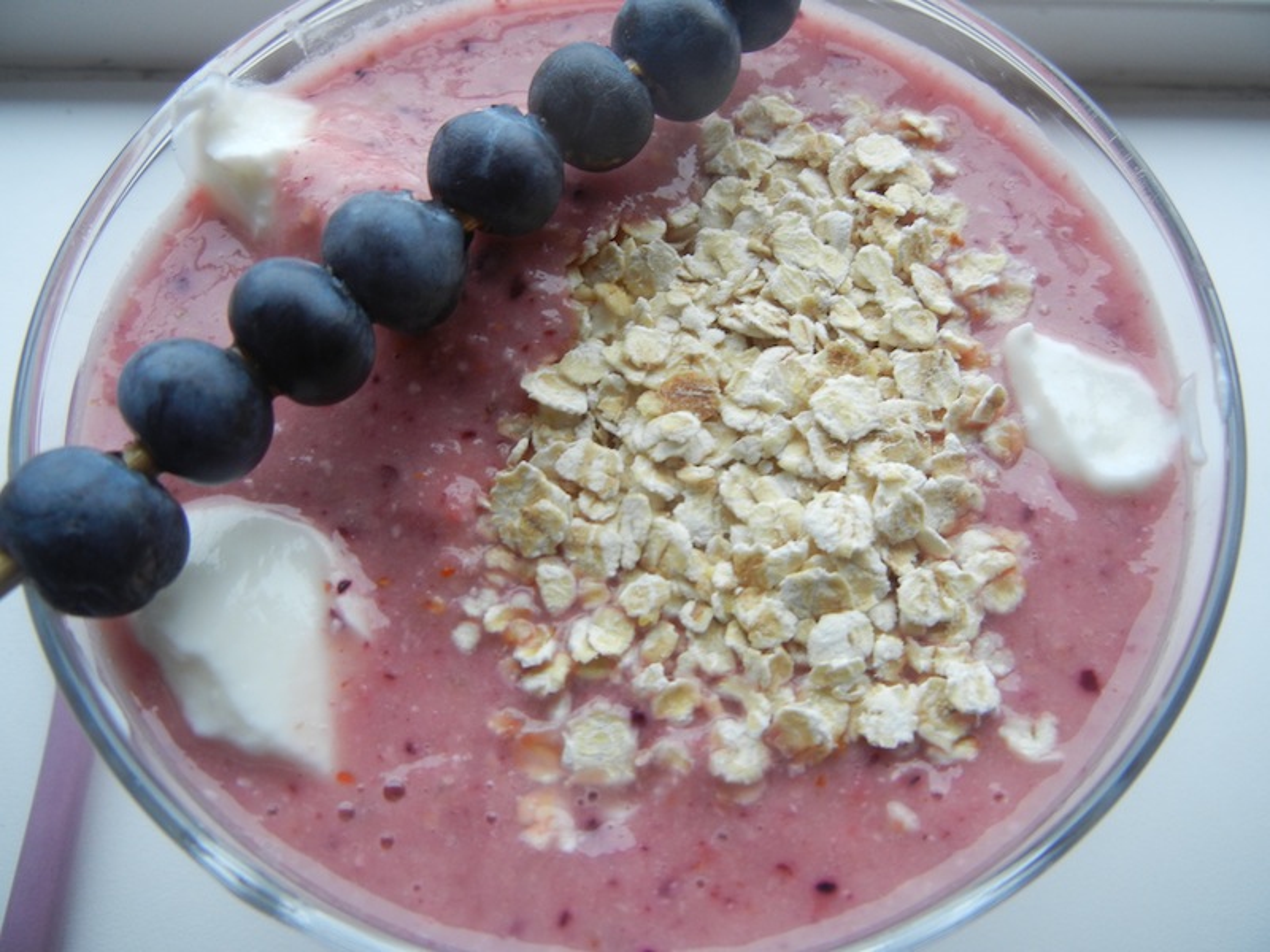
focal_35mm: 30
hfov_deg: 60.0
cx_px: 635
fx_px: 1101
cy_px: 476
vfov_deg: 46.8
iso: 164
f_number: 3.5
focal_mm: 5.4
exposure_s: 1/30.3
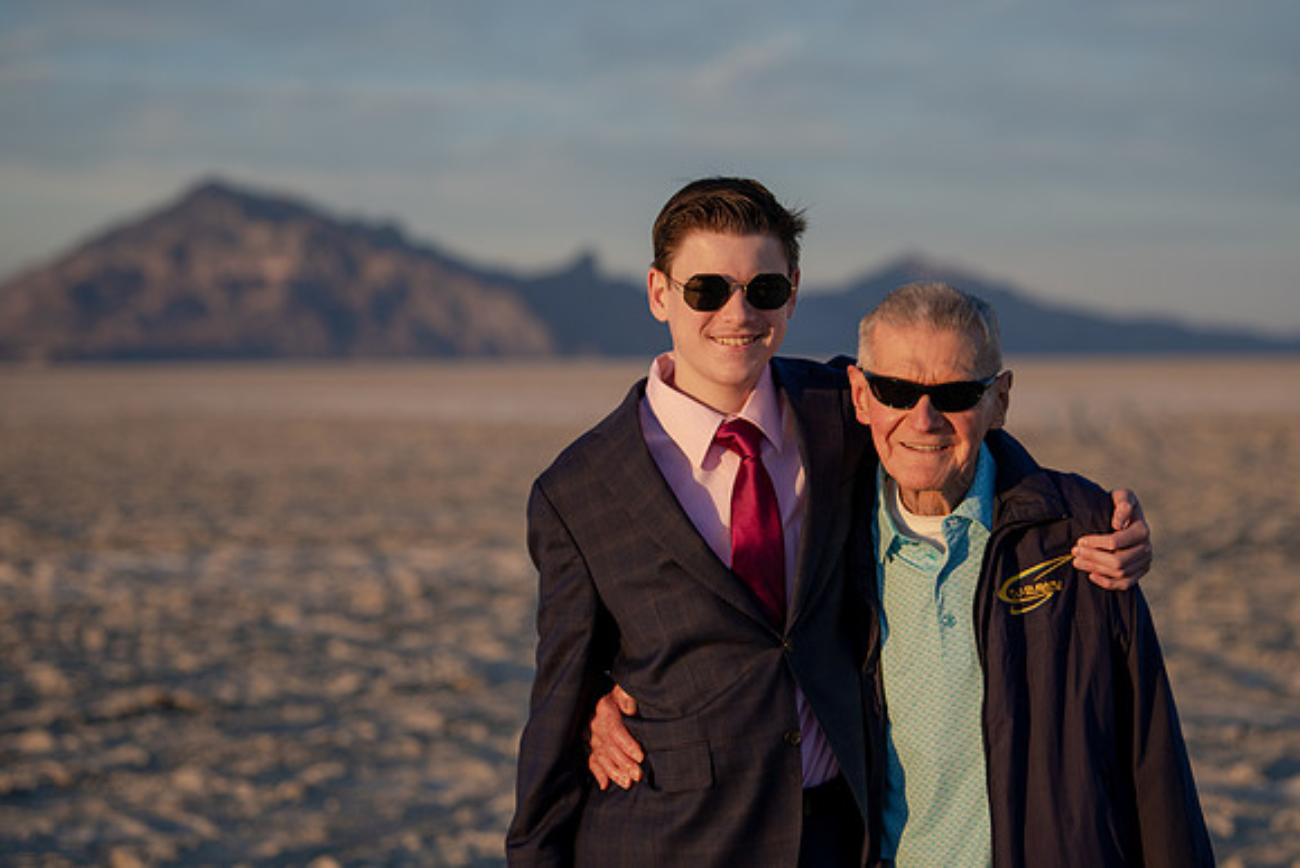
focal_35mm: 102
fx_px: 3672
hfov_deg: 20.1
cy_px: 401
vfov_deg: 13.5
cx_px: 663
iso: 200
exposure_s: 1/1000
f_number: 2.8
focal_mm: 85
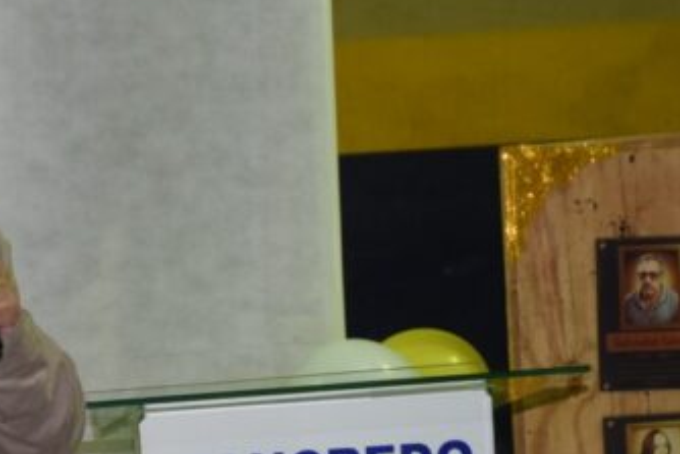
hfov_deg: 9.1
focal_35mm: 221
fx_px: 4176
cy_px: 305
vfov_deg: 6.2
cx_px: -293
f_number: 4.5
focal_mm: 48
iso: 800
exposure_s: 1/60
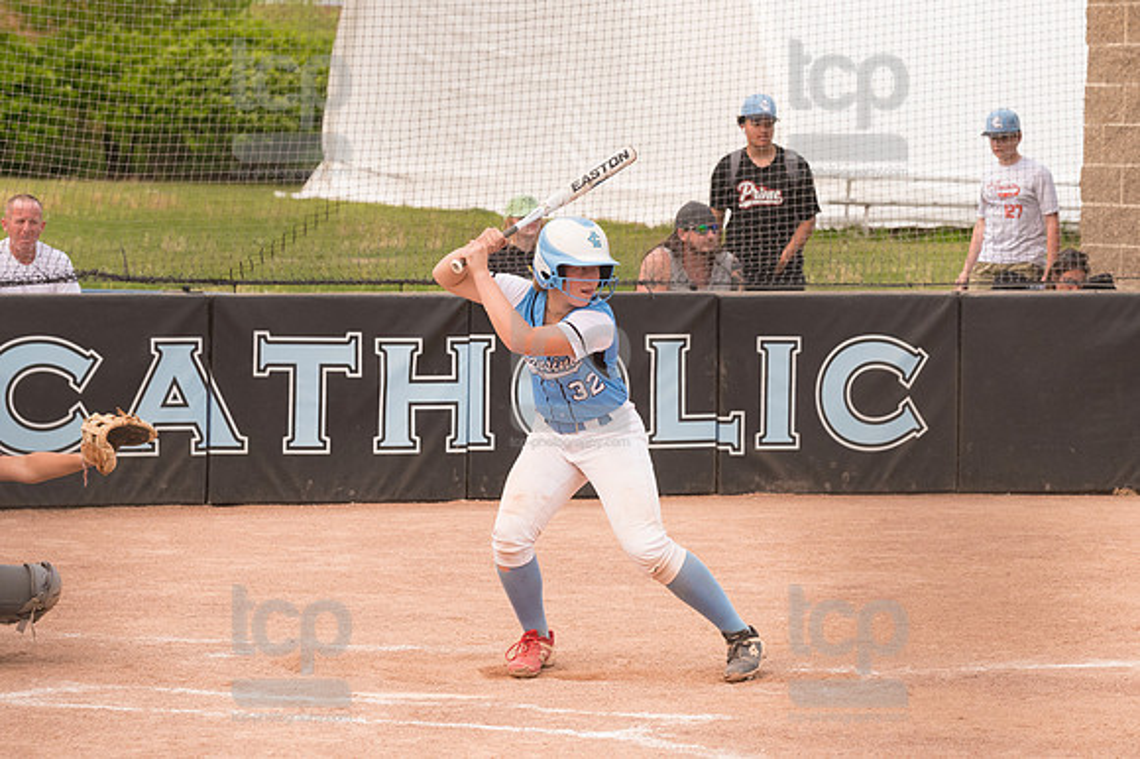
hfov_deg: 10.2
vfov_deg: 6.8
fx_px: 6393
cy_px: 380
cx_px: 570
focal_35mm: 202
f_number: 5.6
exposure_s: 1/2000
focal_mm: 135
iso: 1000
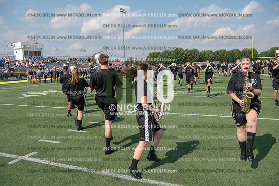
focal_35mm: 32
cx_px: 140
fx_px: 248
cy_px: 93
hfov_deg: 58.7
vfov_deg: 41.1
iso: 200
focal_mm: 32
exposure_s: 1/1250
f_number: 5.6
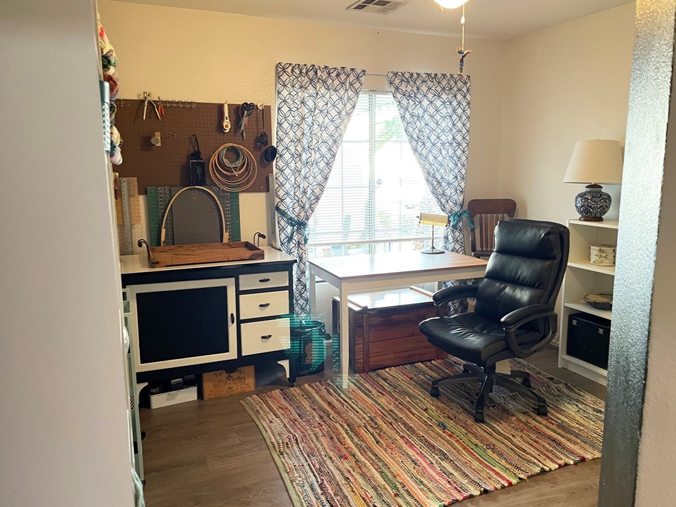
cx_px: 343
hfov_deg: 65.3
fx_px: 527
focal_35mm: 27
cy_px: 262
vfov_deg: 51.4
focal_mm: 4.2
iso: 250
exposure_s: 1/60
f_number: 1.6
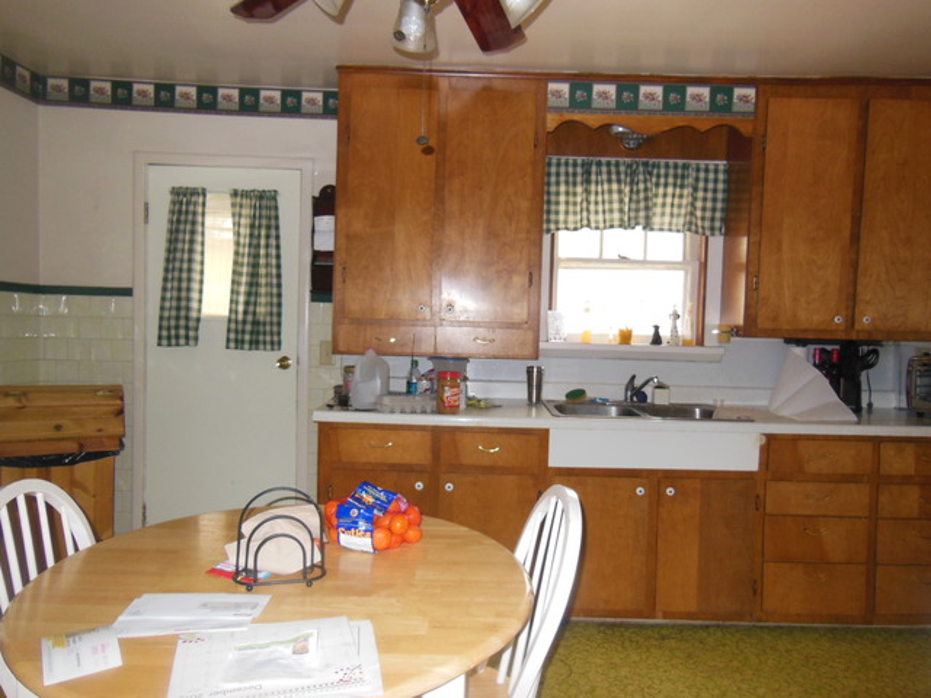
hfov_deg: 69.4
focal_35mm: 25
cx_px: 466
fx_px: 672
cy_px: 349
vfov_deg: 54.9
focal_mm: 4.5
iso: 320
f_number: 3.5
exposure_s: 1/25
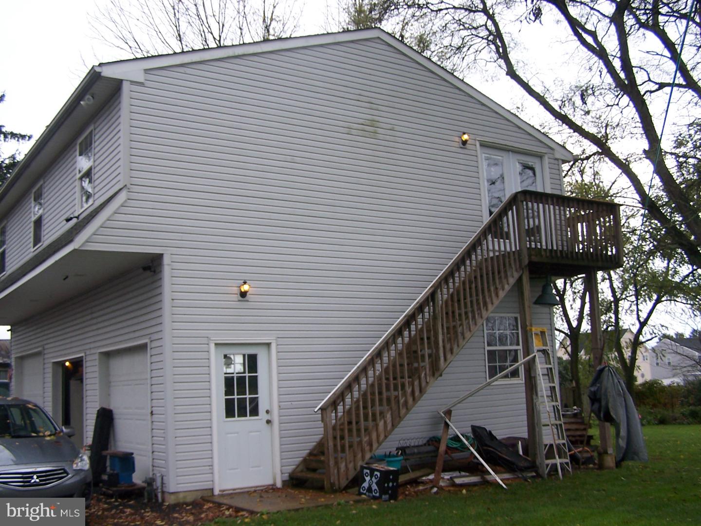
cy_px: 263
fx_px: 770
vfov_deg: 37.7
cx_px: 350
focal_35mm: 38
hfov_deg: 49.0
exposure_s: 1/180
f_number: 2.8
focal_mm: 6.3
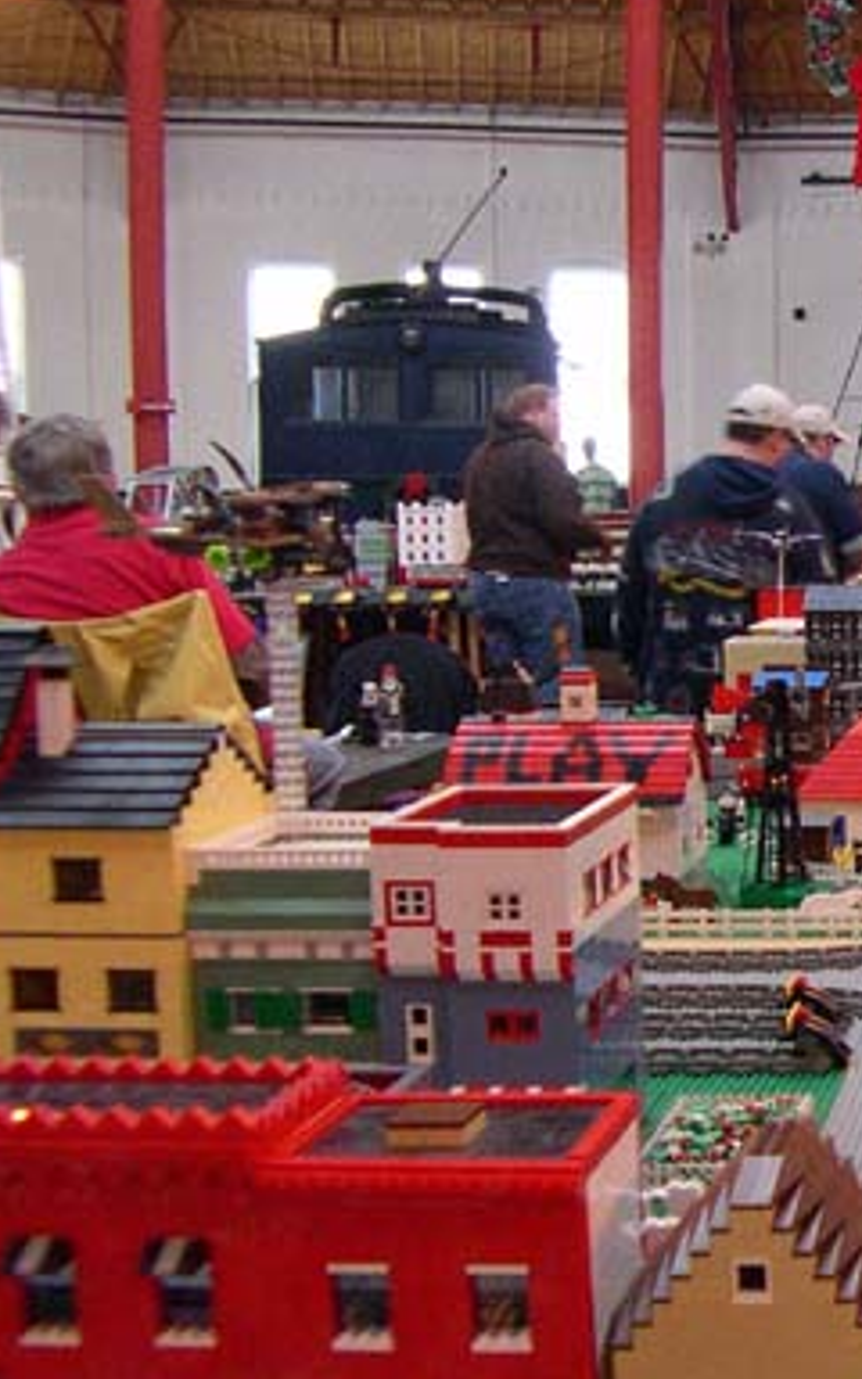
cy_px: 743
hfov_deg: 14.6
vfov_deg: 24.6
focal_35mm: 84
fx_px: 3157
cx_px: 1232
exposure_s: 1/12.1
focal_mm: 8
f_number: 2.8
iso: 400
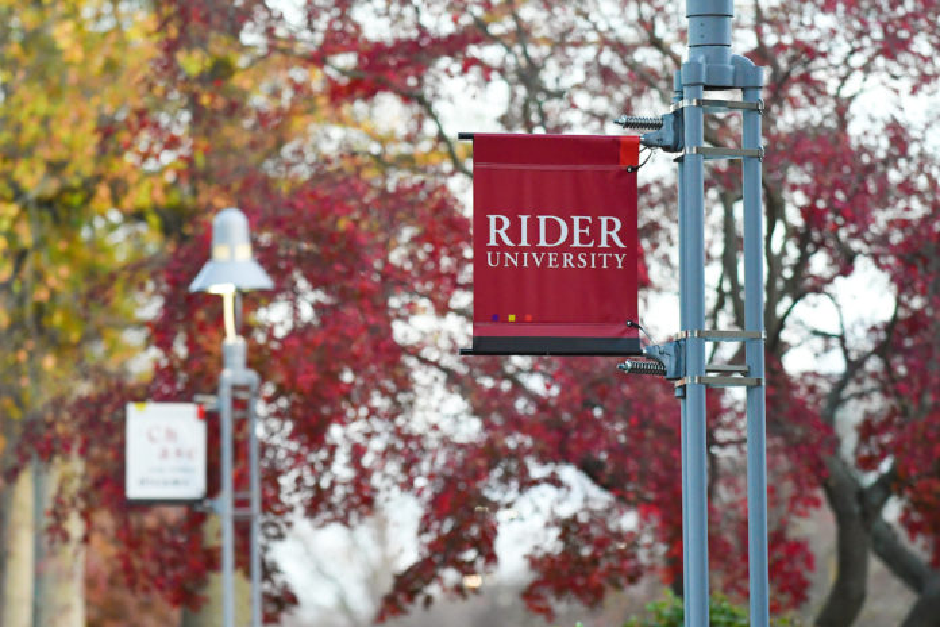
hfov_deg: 8.6
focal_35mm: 240
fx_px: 6266
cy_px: 314
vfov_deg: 5.7
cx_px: 470
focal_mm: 160
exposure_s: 1/320
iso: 2000
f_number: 4
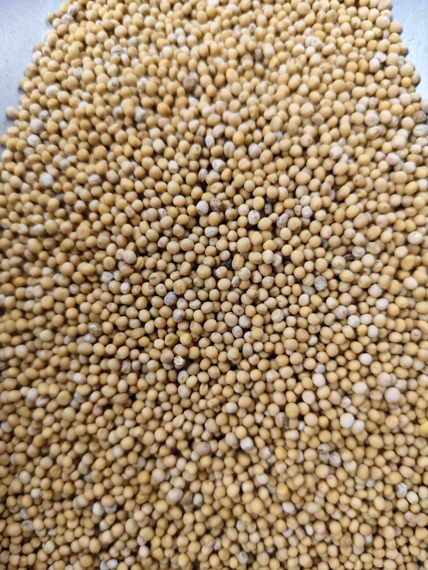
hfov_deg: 58.9
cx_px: 214
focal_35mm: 23
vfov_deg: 73.9
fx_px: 379
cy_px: 285
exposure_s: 1/510
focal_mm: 5.56
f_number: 1.88
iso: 1106
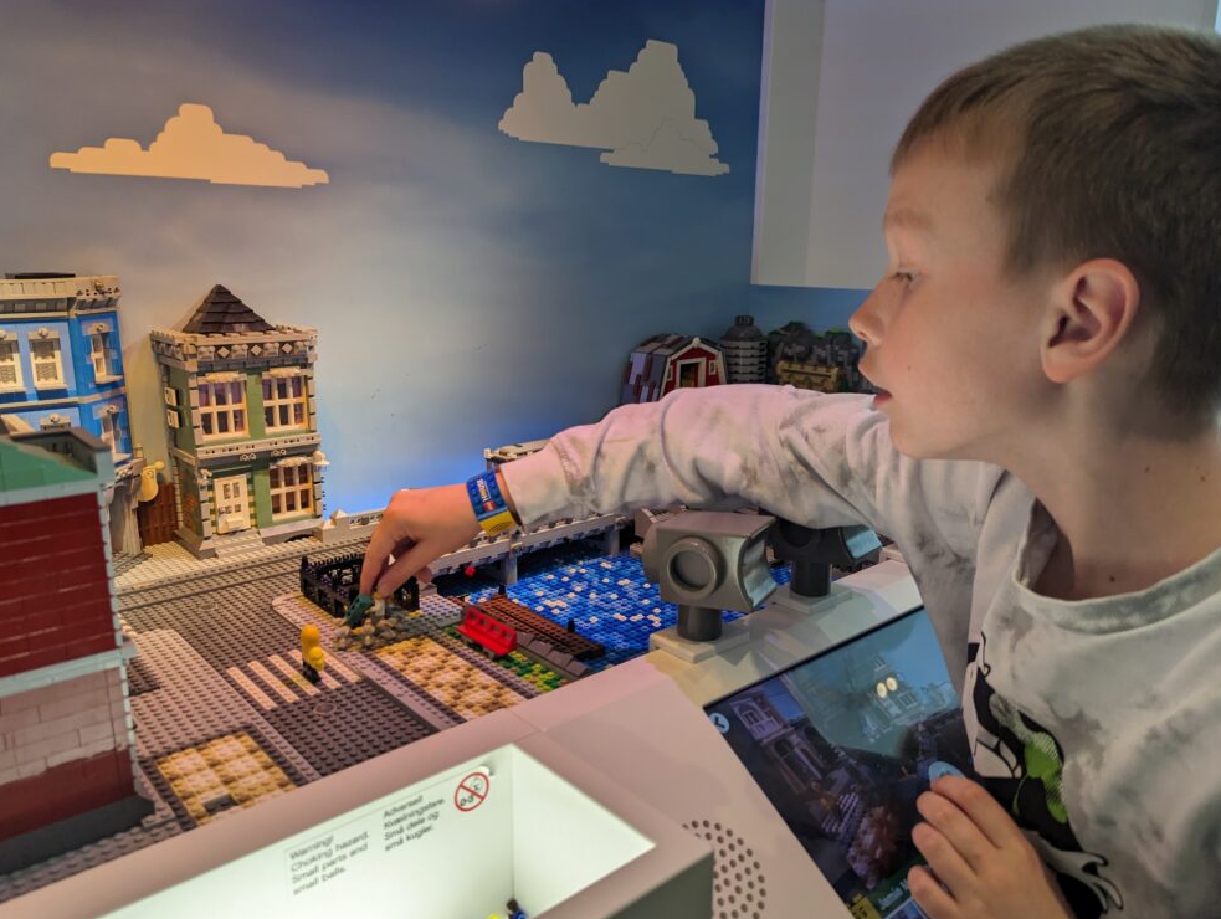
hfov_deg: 69.3
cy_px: 475
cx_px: 610
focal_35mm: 25
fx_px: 883
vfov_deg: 55.0
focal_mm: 6.81
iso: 214
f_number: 1.85
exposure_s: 1/372
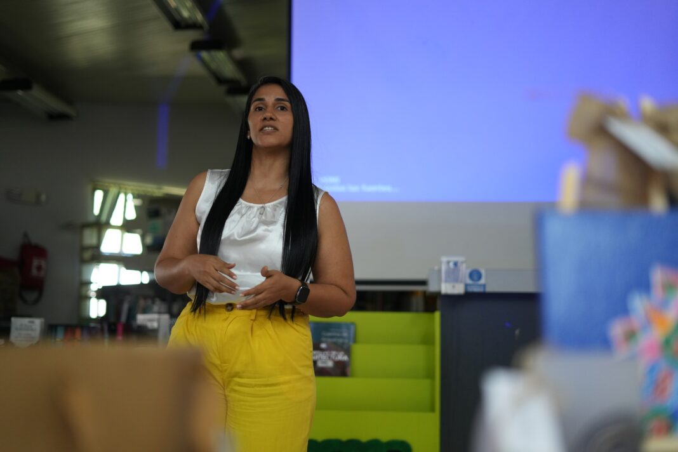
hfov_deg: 39.6
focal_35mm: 50
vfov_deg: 27.0
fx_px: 942
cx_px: 339
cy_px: 226
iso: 1250
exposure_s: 1/160
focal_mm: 50
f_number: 1.8
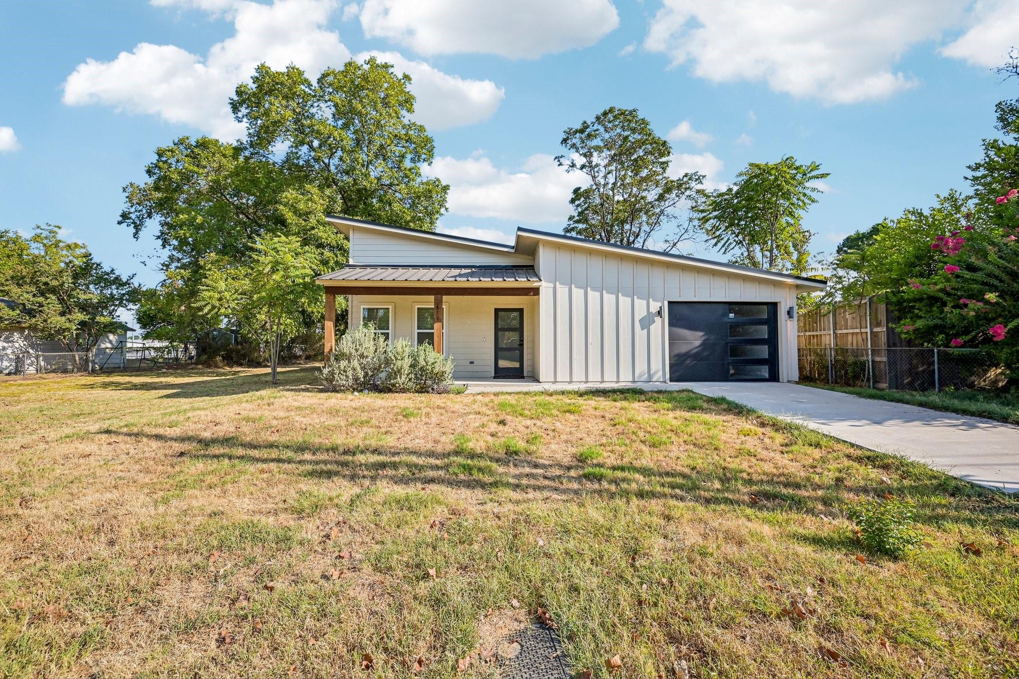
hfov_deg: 104.3
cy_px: 340
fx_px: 396
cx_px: 510
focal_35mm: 14
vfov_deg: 81.2
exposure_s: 1/500
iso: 250
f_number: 9
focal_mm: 14
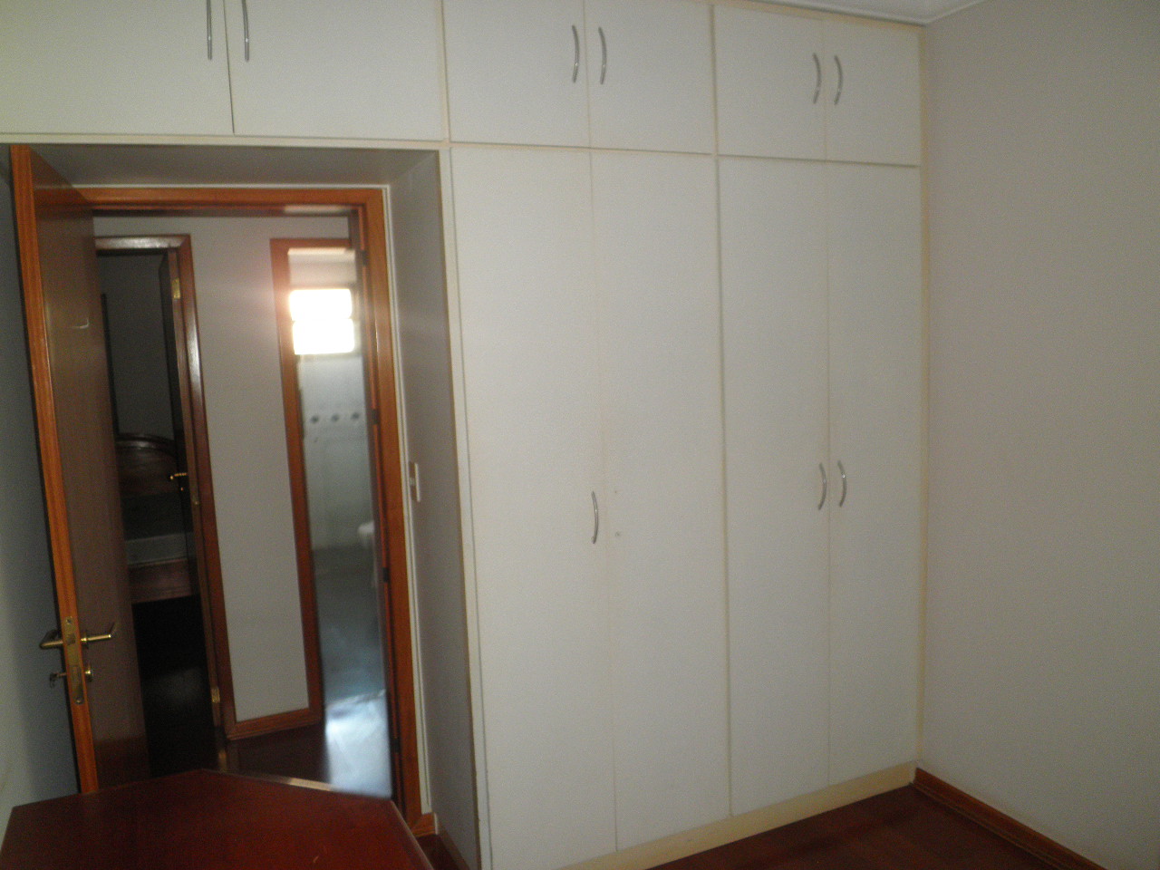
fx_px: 871
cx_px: 580
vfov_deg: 53.1
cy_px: 435
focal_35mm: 26
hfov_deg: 67.3
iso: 160
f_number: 2.8
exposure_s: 1/30
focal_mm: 4.7
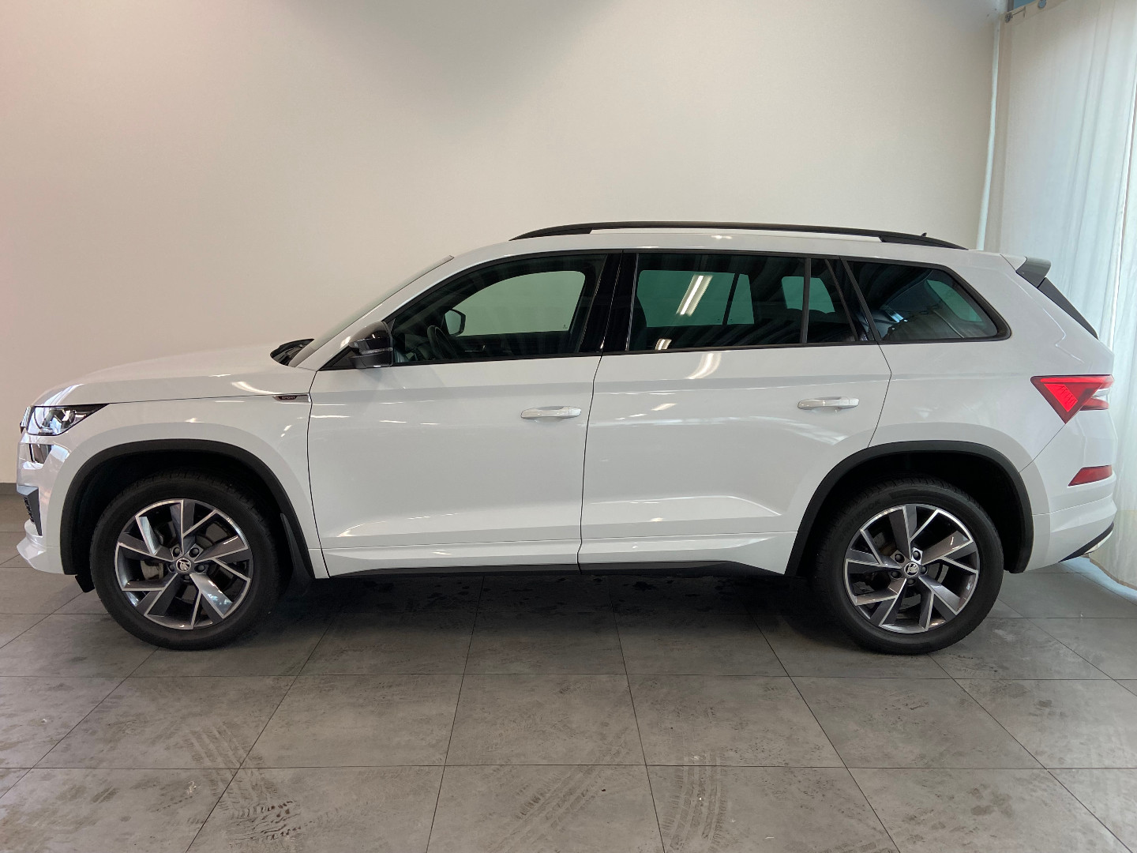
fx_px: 854
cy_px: 426
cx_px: 568
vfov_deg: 53.1
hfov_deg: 67.3
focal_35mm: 26
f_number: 1.8
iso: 125
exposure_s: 1/100
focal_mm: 4.25
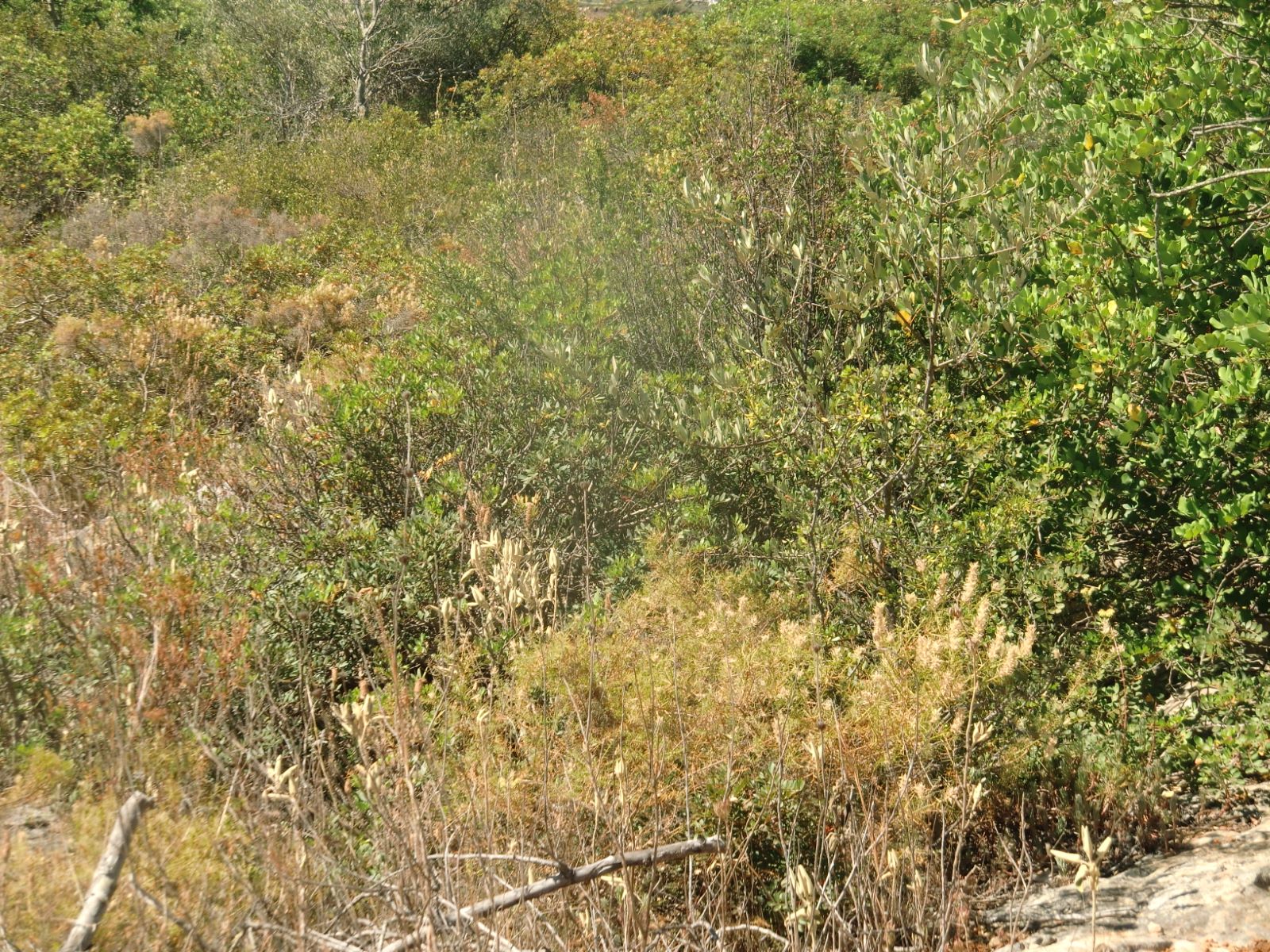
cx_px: 635
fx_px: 3265
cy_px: 476
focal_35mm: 89
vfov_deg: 16.6
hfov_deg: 22.0
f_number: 4.8
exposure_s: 1/320
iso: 64
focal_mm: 16
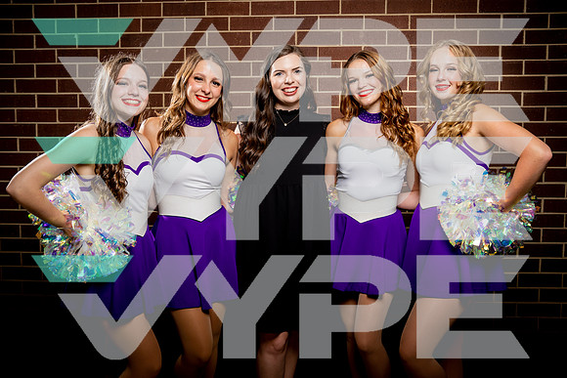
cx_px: 288
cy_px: 193
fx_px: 535
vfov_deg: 39.0
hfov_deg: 55.9
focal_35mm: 34
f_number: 5.6
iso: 400
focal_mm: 29
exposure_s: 1/250
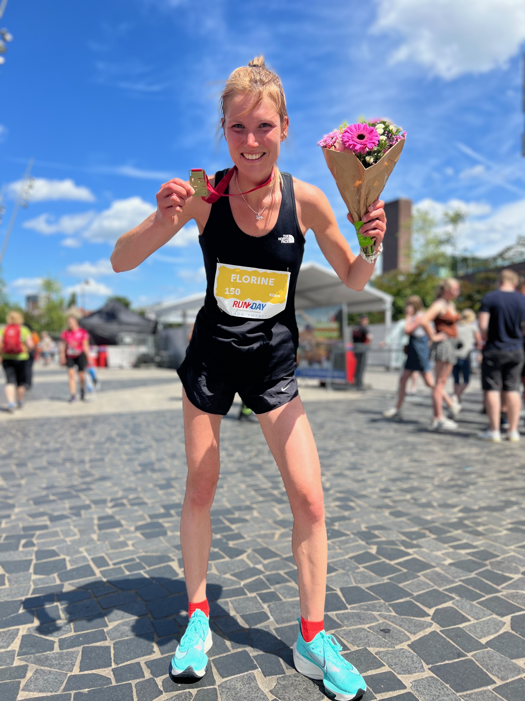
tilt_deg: -3.7
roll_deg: -0.5
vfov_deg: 67.3
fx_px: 526
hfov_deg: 53.1
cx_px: 262
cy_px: 350
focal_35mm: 26
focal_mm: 5.7
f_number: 1.5
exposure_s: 1/3356
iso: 50
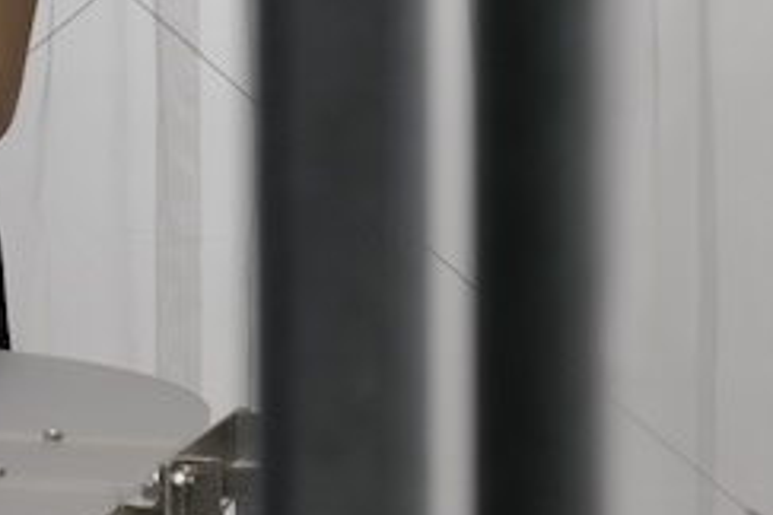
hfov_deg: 11.8
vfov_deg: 8.1
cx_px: -277
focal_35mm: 168
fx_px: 3607
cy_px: -154
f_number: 8
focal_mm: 50
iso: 1000
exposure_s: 1/100
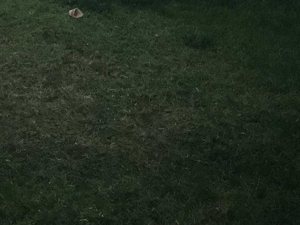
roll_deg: +0.5
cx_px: 23
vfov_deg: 16.7
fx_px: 719
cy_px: -74
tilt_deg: -12.7
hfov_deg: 22.9
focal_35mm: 83
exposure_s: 1/8
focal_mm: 3.99
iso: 100
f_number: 1.8
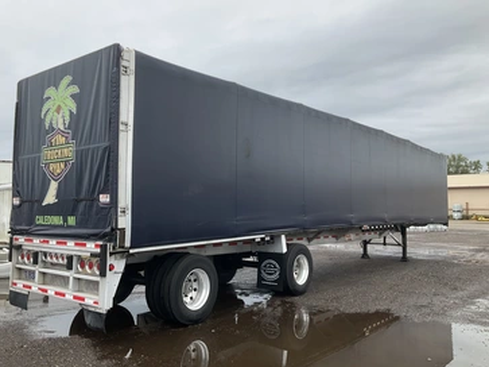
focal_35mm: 32
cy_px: 170
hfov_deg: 56.7
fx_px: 452
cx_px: 221
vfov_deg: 44.1
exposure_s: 1/728
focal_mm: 3
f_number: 1.8
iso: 25
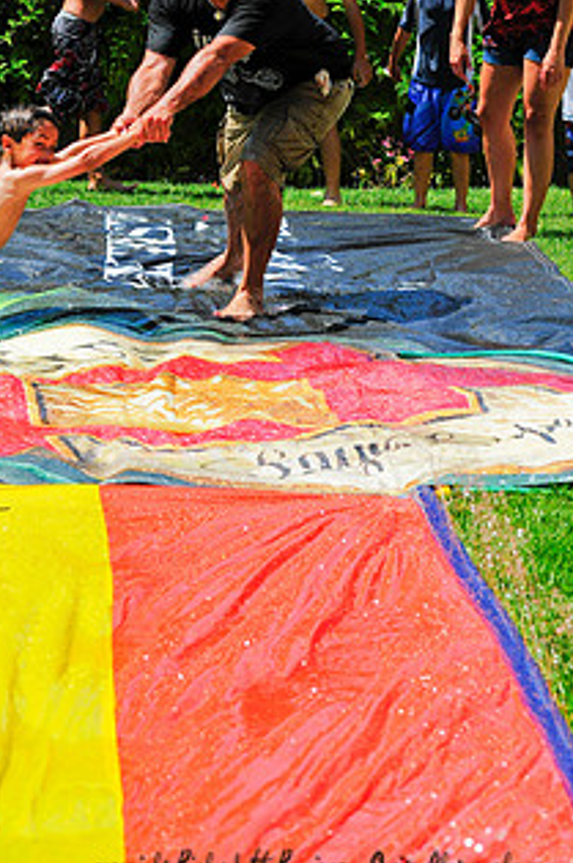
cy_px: 321
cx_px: 171
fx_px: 3593
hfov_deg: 9.1
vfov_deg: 13.7
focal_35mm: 150
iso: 200
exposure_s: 1/640
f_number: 6.3
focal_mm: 70
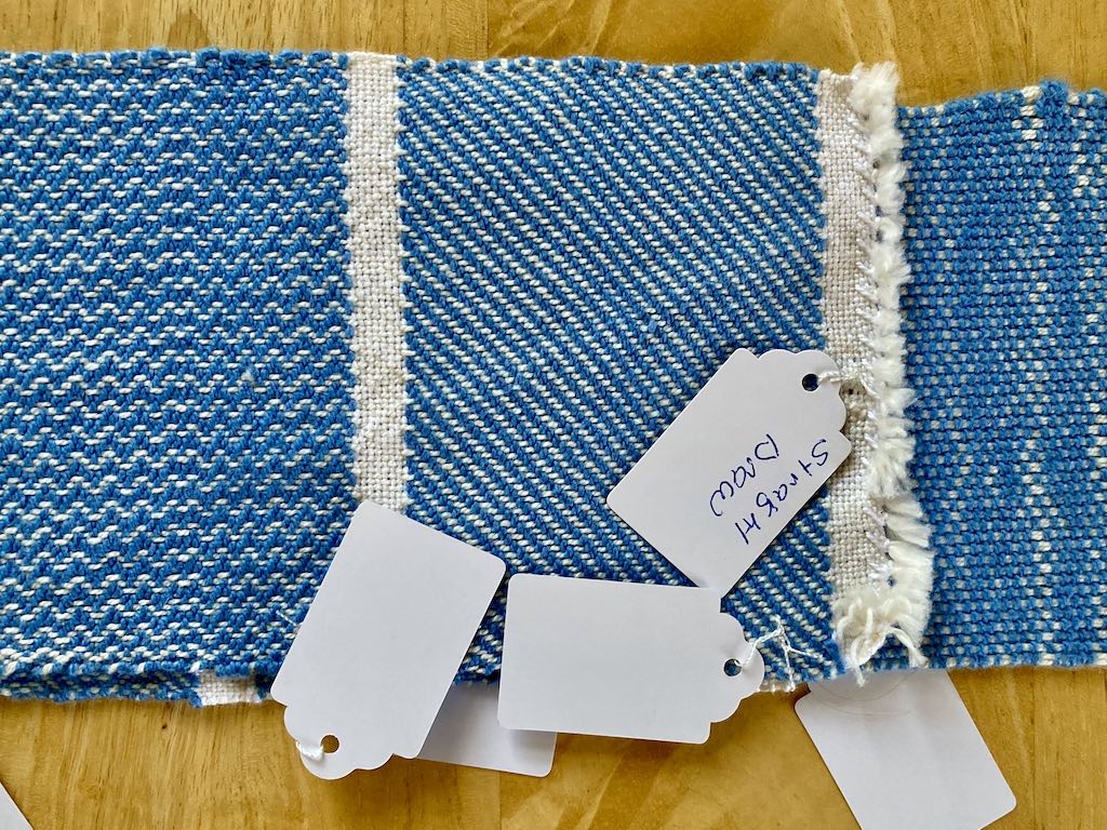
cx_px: 554
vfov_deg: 49.7
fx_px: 895
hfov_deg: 63.4
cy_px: 415
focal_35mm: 28
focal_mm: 3.99
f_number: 1.8
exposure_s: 1/121
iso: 64
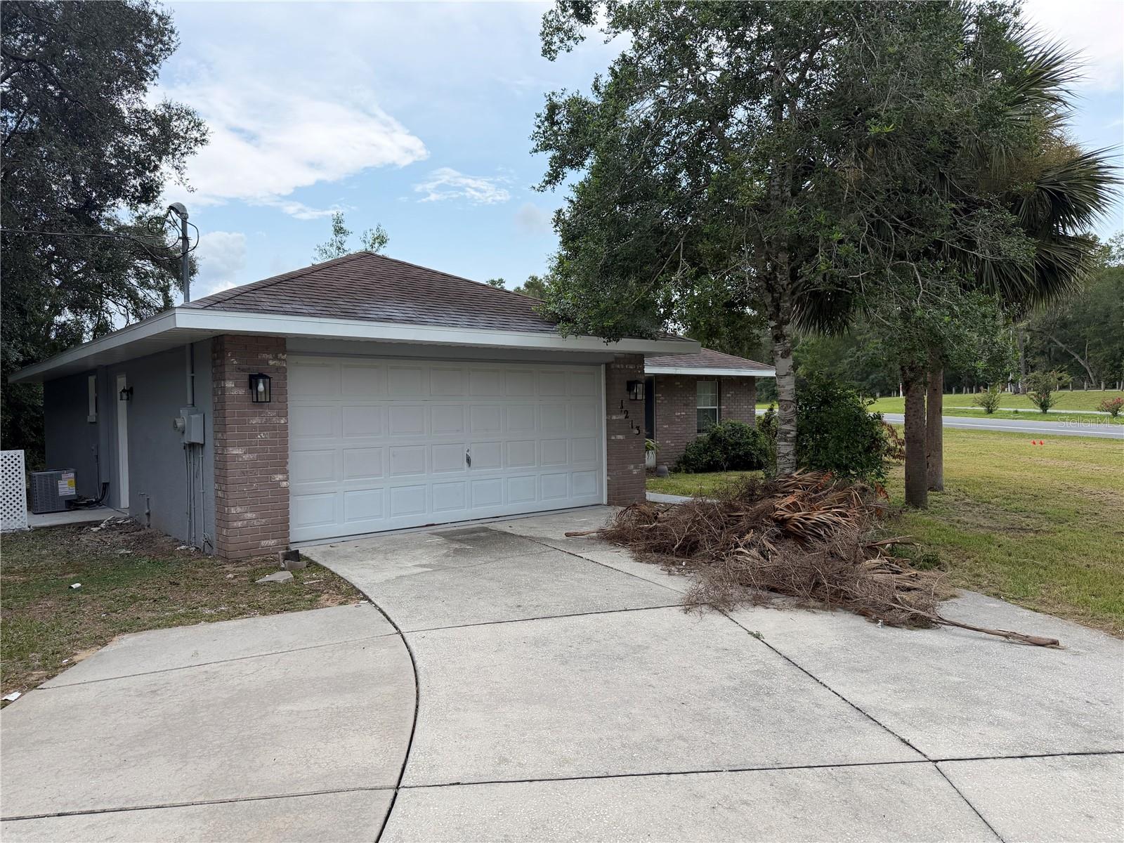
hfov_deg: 71.6
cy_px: 422
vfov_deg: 56.8
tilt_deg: +0.9
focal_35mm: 24
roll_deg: +2.0
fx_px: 779
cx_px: 562
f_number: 1.78
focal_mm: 6.76
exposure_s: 1/2370
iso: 100
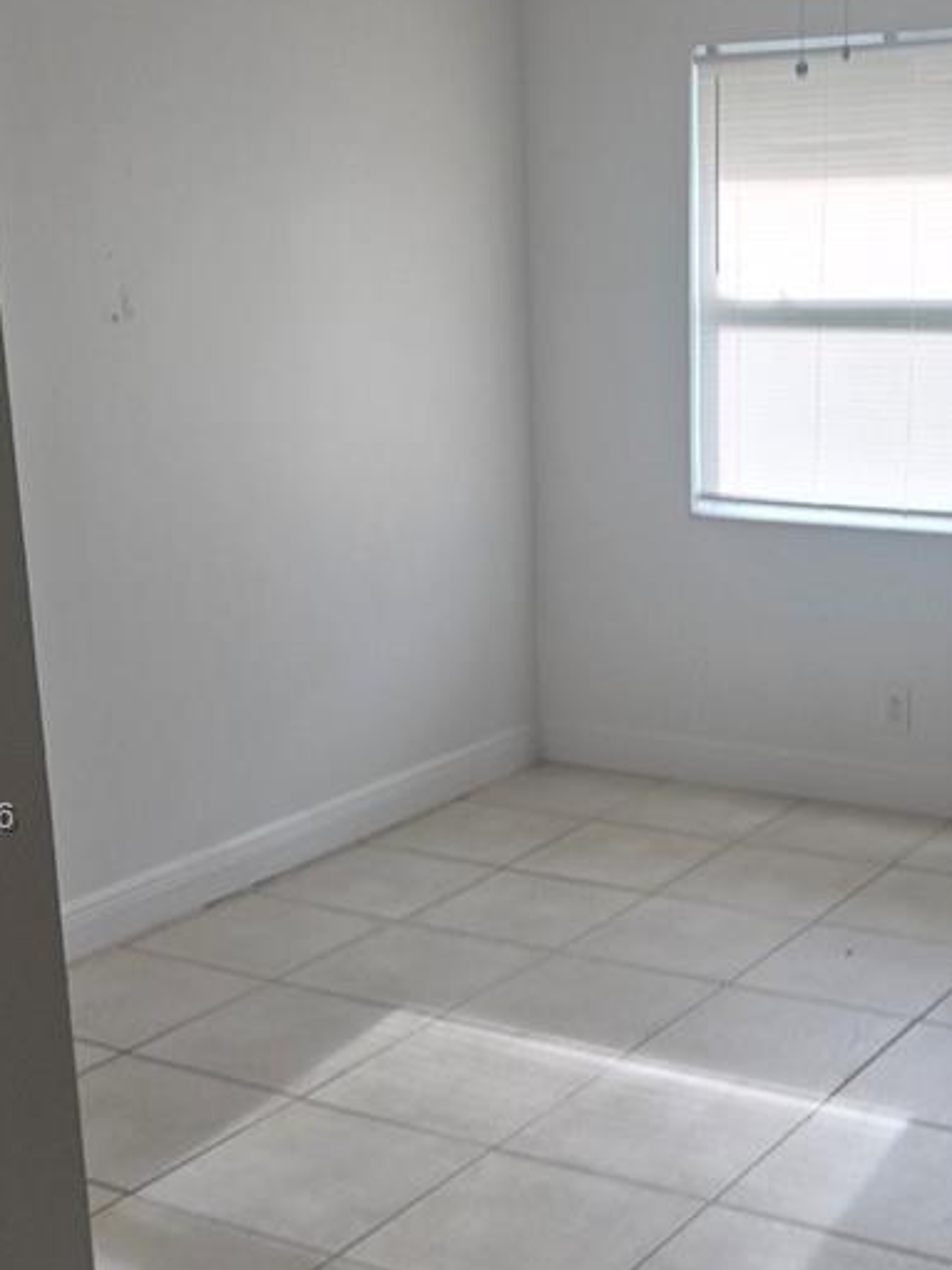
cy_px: 820
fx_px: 1981
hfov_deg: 26.8
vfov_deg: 35.3
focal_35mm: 54
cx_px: 674
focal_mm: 5.4
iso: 80
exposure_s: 1/120
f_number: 1.8
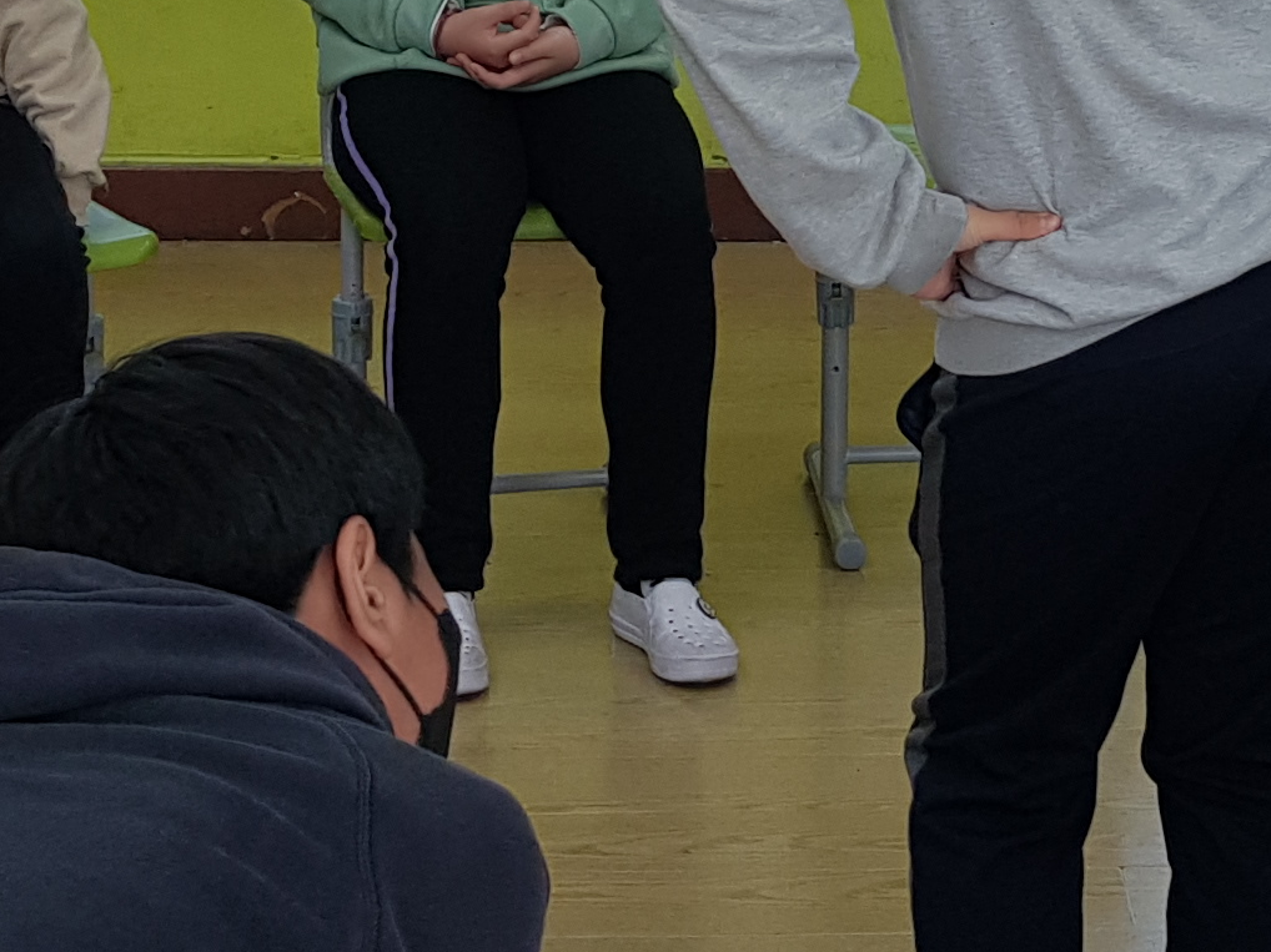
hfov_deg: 18.9
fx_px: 3781
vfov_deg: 14.0
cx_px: 998
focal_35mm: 103
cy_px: -109
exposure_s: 1/120
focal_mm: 4.3
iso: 50
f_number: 1.7
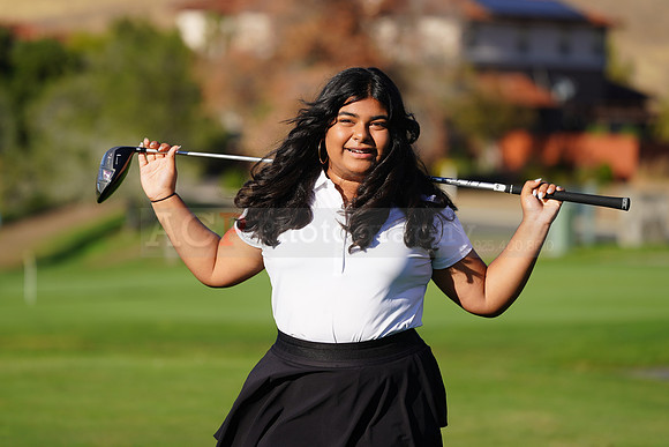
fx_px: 4256
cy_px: 224
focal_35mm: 229
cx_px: 334
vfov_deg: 6.0
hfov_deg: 9.0
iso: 100
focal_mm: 229
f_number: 5.6
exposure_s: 1/500
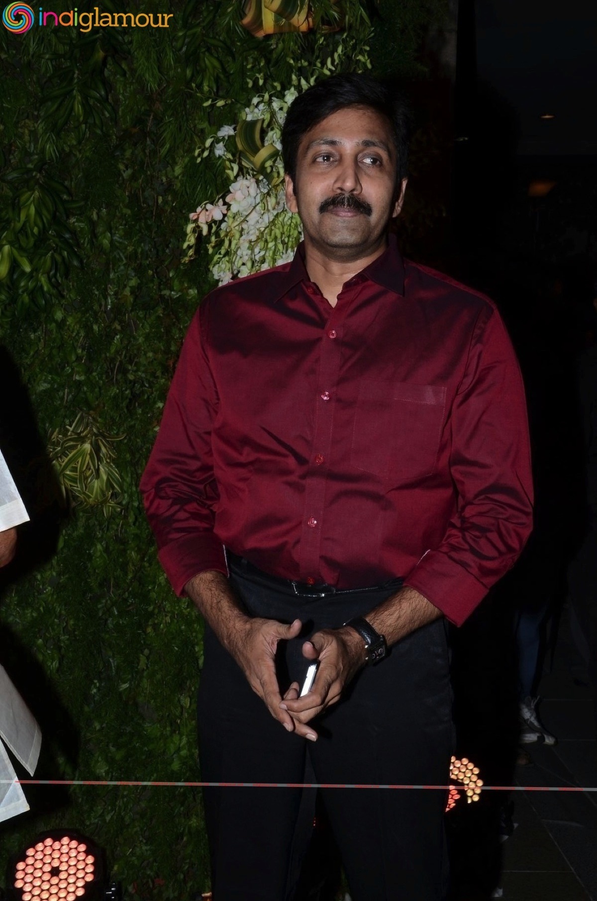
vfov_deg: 39.0
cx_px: 298
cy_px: 450
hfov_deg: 26.4
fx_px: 1274
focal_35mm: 51
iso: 500
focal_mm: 34
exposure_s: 1/125
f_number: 11
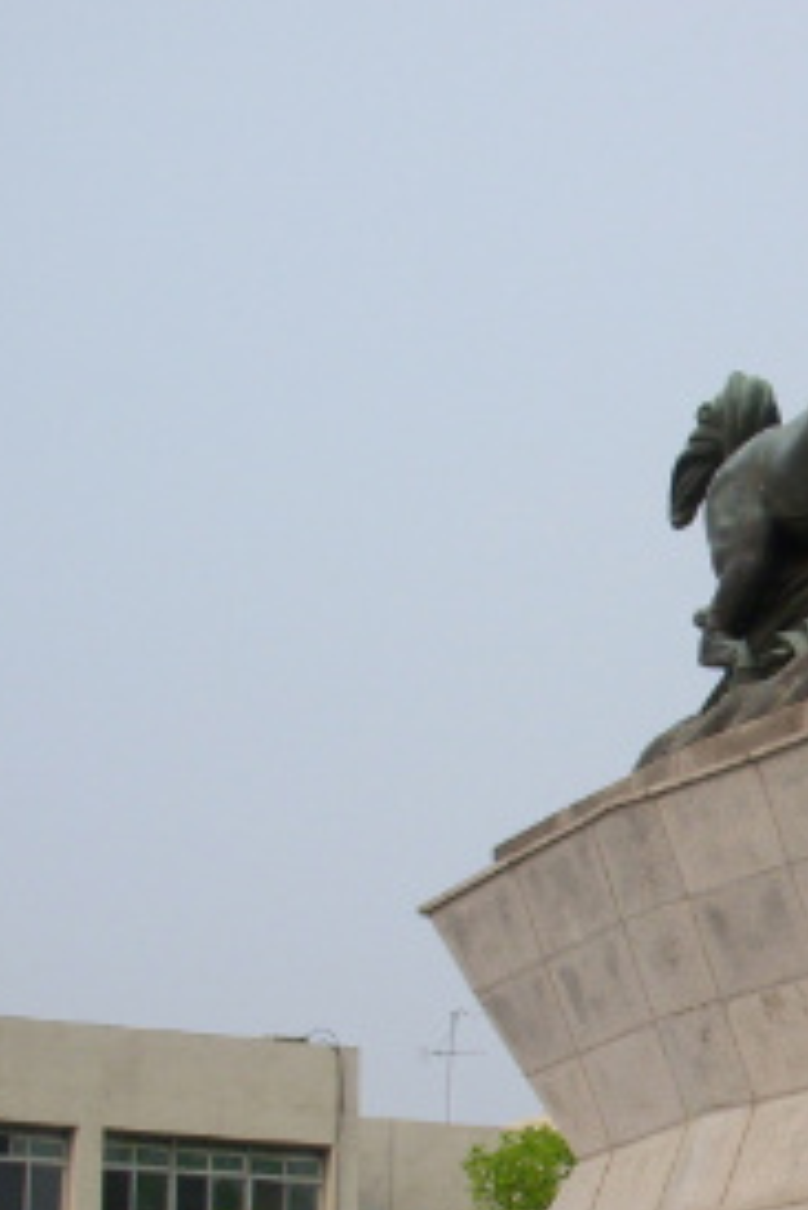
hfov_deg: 11.7
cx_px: 1099
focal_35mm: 114
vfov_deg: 17.8
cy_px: 879
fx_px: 3833
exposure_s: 1/800
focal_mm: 7.9
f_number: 3.4
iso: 100
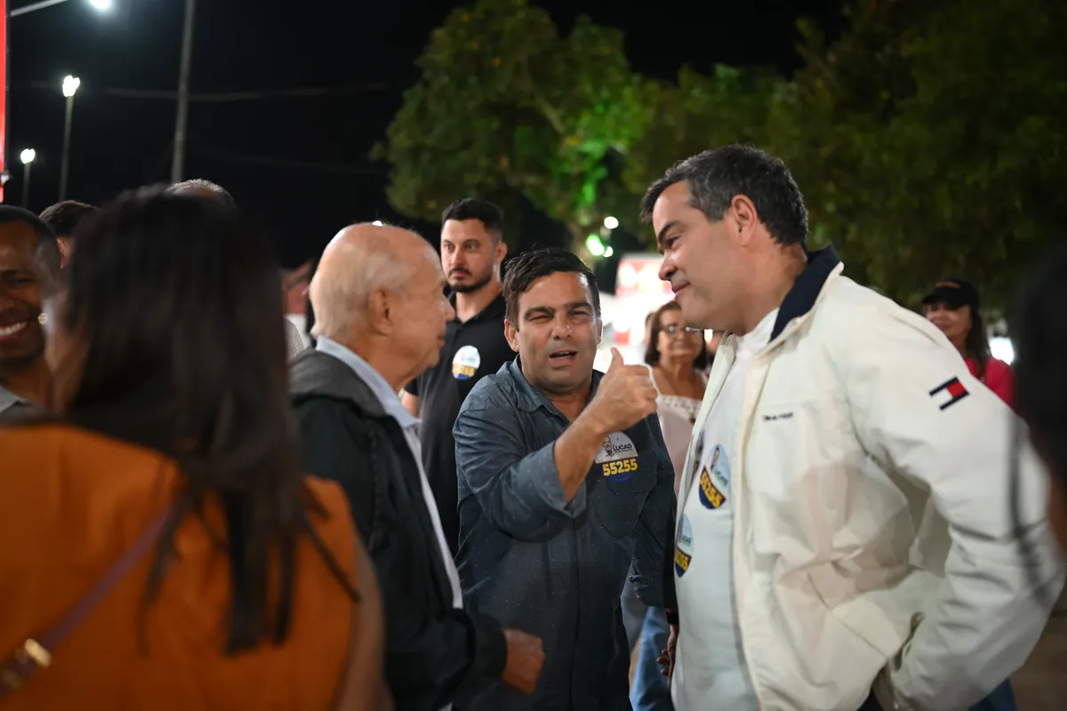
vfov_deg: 37.9
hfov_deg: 54.4
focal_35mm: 35
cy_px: 356
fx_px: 1037
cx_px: 534
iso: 2000
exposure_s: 1/200
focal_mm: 35
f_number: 1.4
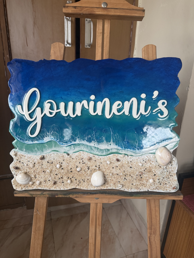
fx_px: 179
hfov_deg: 56.8
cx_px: 97
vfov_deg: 71.6
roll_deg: -2.2
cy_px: 129
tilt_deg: -20.2
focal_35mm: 24
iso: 160
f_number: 1.78
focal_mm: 6.76
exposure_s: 1/121
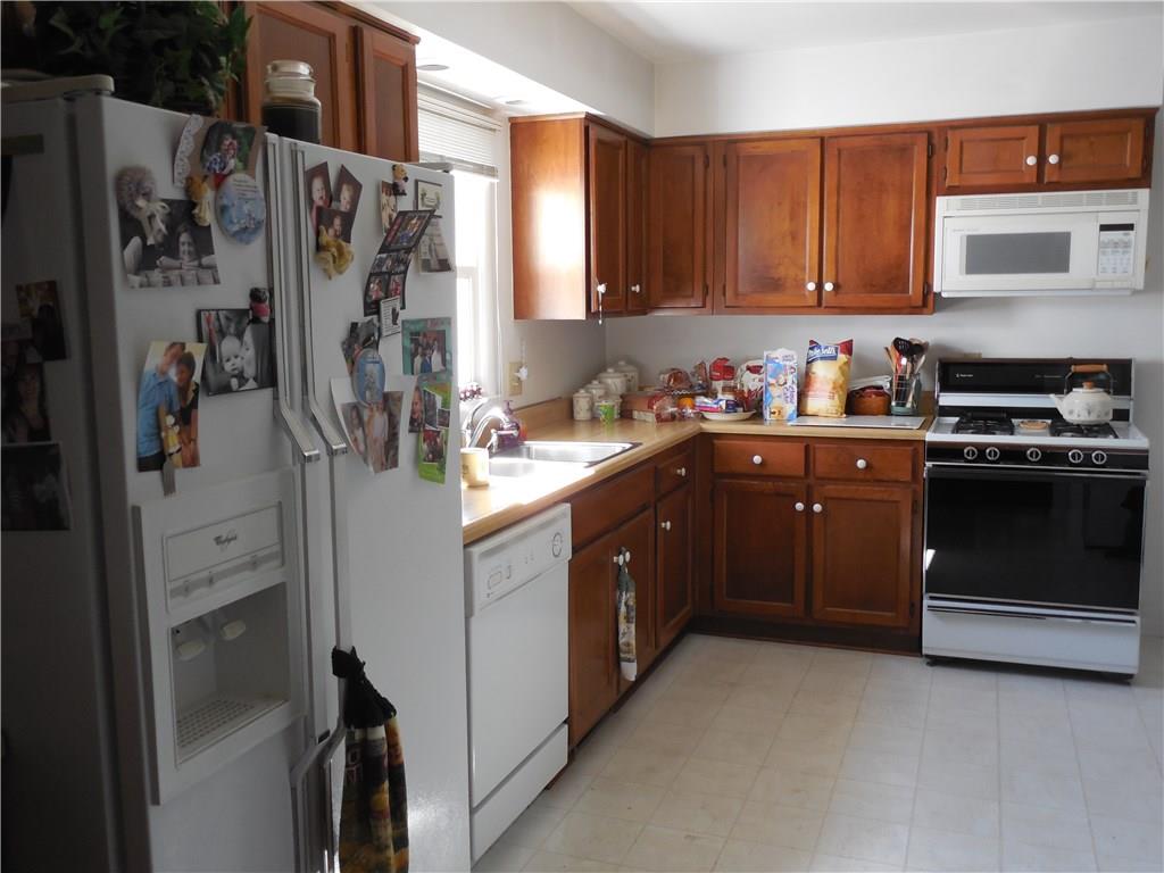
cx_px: 582
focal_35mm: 31
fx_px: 1042
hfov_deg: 58.4
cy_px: 436
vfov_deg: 45.4
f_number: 3.6
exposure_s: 1/30
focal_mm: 5.6
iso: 320
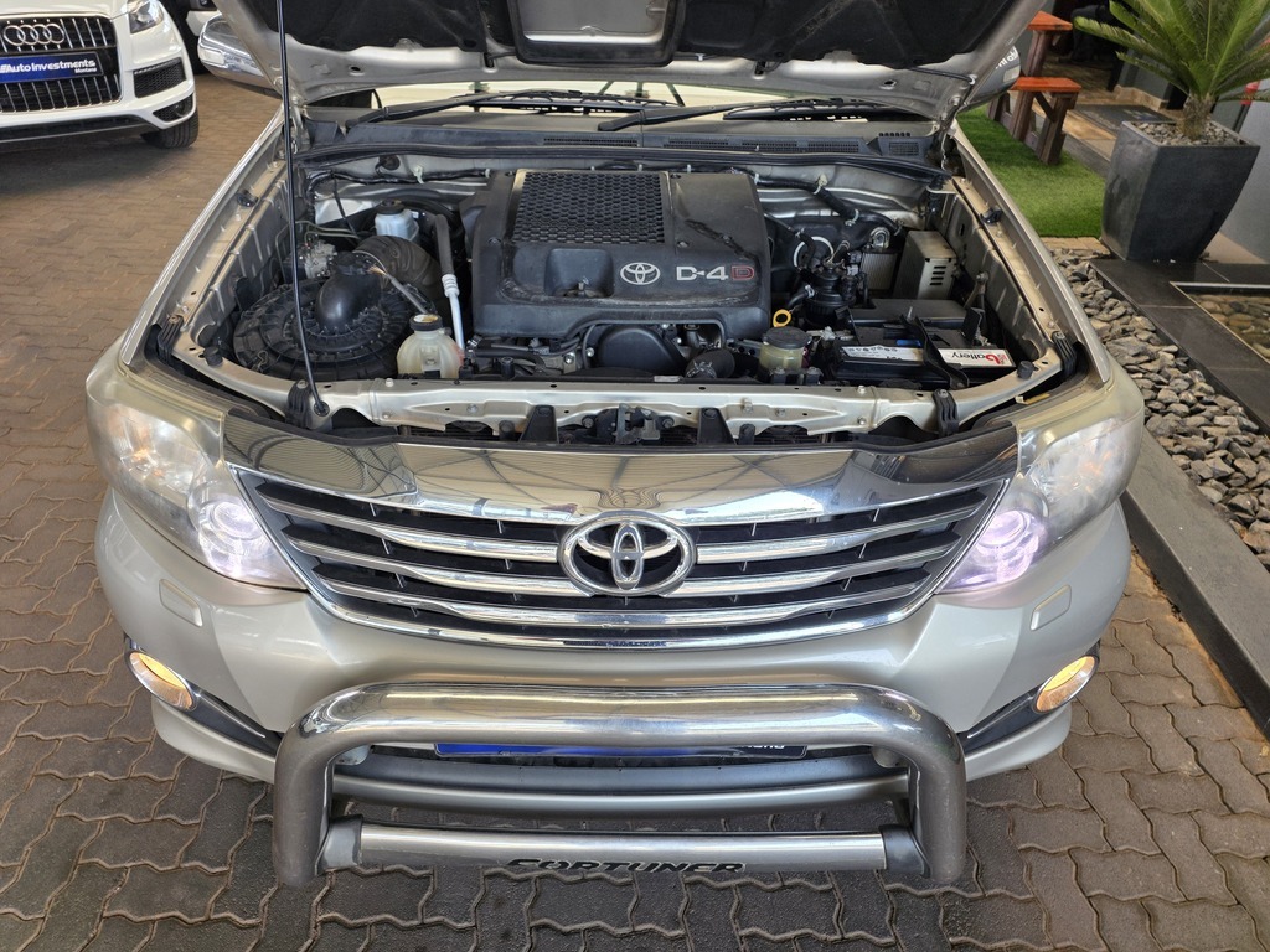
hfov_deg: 73.9
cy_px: 476
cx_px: 635
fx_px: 844
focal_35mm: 23
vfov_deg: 58.9
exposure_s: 1/180
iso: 50
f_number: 1.7
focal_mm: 6.25
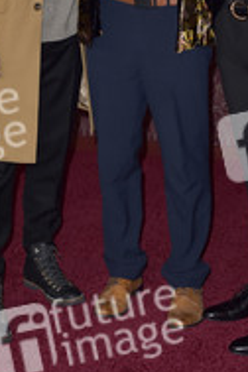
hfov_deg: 14.4
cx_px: 141
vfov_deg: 21.0
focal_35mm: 95
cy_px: 37
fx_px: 982
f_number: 6.3
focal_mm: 45
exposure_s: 1/250
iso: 400
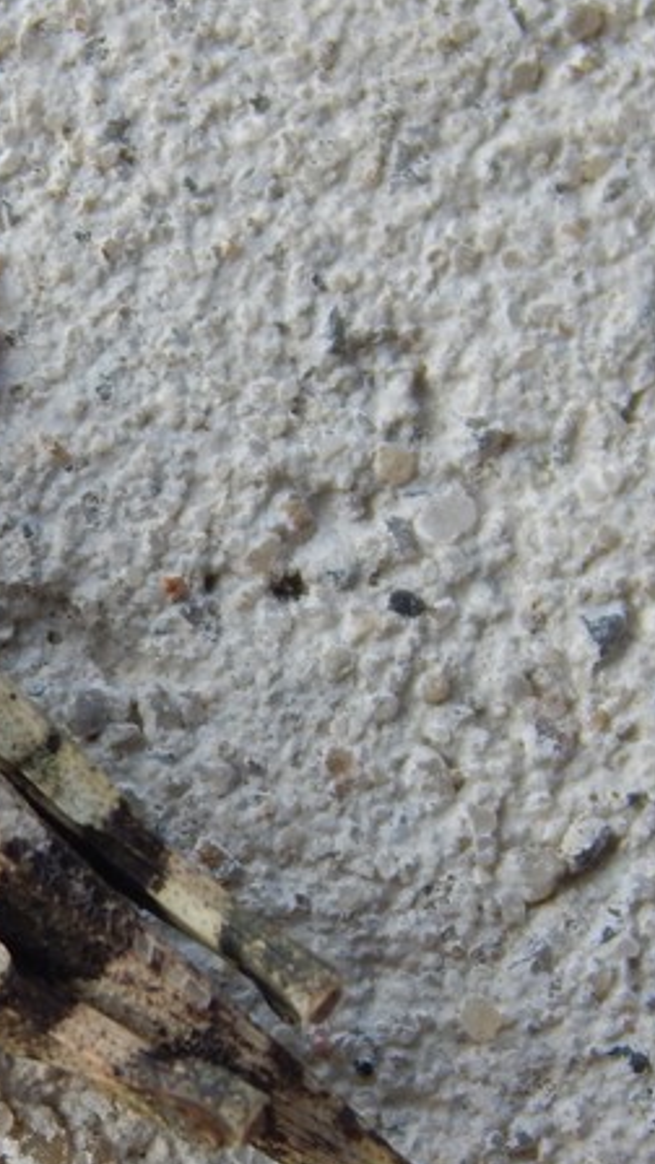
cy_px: 743
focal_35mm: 378
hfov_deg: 3.2
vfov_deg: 5.7
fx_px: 11671
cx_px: -136
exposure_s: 1/100
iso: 125
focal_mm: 32.8
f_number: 5.3
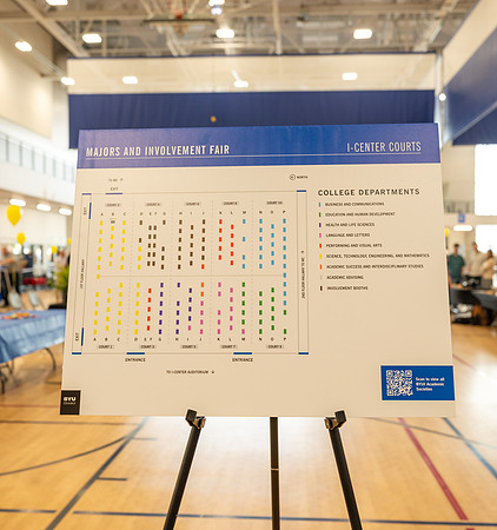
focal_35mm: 39
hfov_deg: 41.1
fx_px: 662
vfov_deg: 43.6
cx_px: 258
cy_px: 265
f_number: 3.5
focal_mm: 30
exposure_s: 1/100
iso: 400
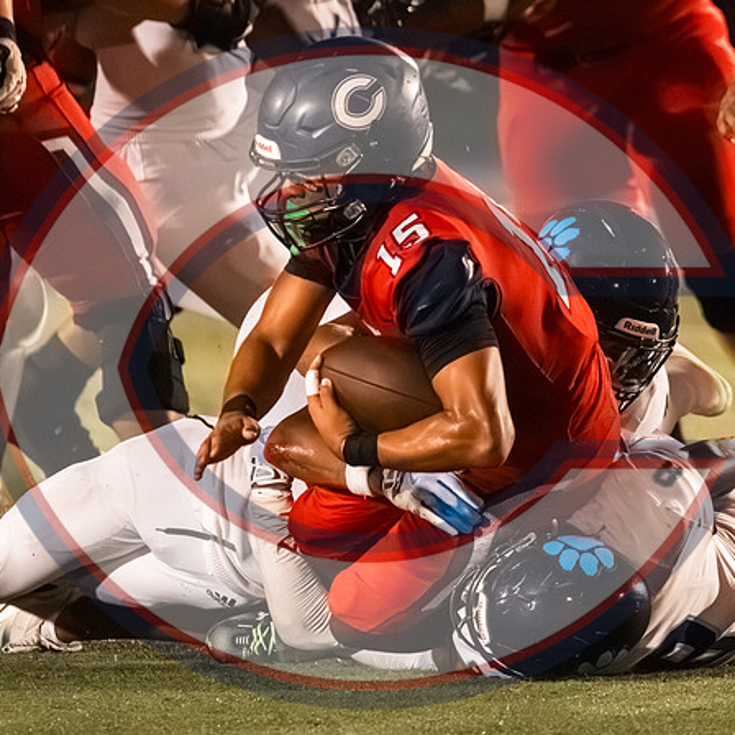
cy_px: 143
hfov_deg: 1.8
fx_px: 23398
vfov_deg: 1.8
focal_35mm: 974
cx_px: 710
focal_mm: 400
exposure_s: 1/1600
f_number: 4.5
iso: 20000
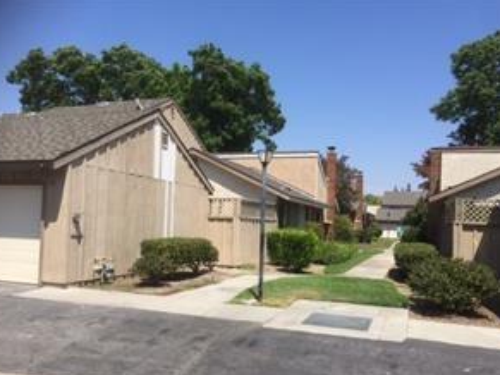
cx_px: 212
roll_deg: -2.3
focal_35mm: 34
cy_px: 217
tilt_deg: +4.3
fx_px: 491
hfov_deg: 53.8
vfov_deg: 41.6
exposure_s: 1/2326
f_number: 2.2
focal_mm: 4.15
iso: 32
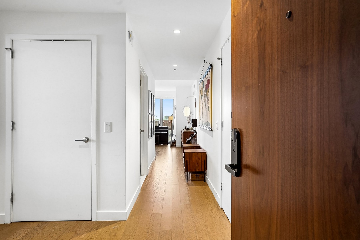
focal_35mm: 19
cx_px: 180
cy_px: 120
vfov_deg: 64.6
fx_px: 190
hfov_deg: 86.9
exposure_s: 1/40
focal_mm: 19
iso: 400
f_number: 8
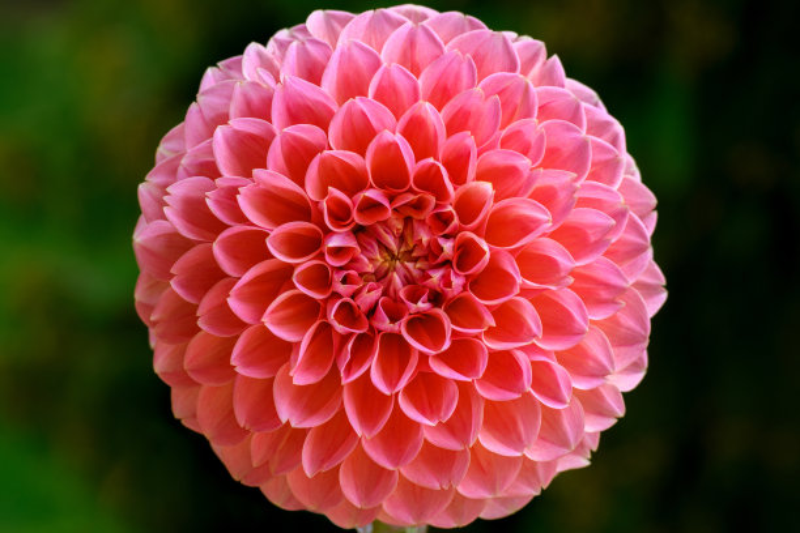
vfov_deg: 19.5
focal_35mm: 70
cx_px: 400
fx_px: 1555
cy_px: 266
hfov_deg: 28.8
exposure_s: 1/100
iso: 125
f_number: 9
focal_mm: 70
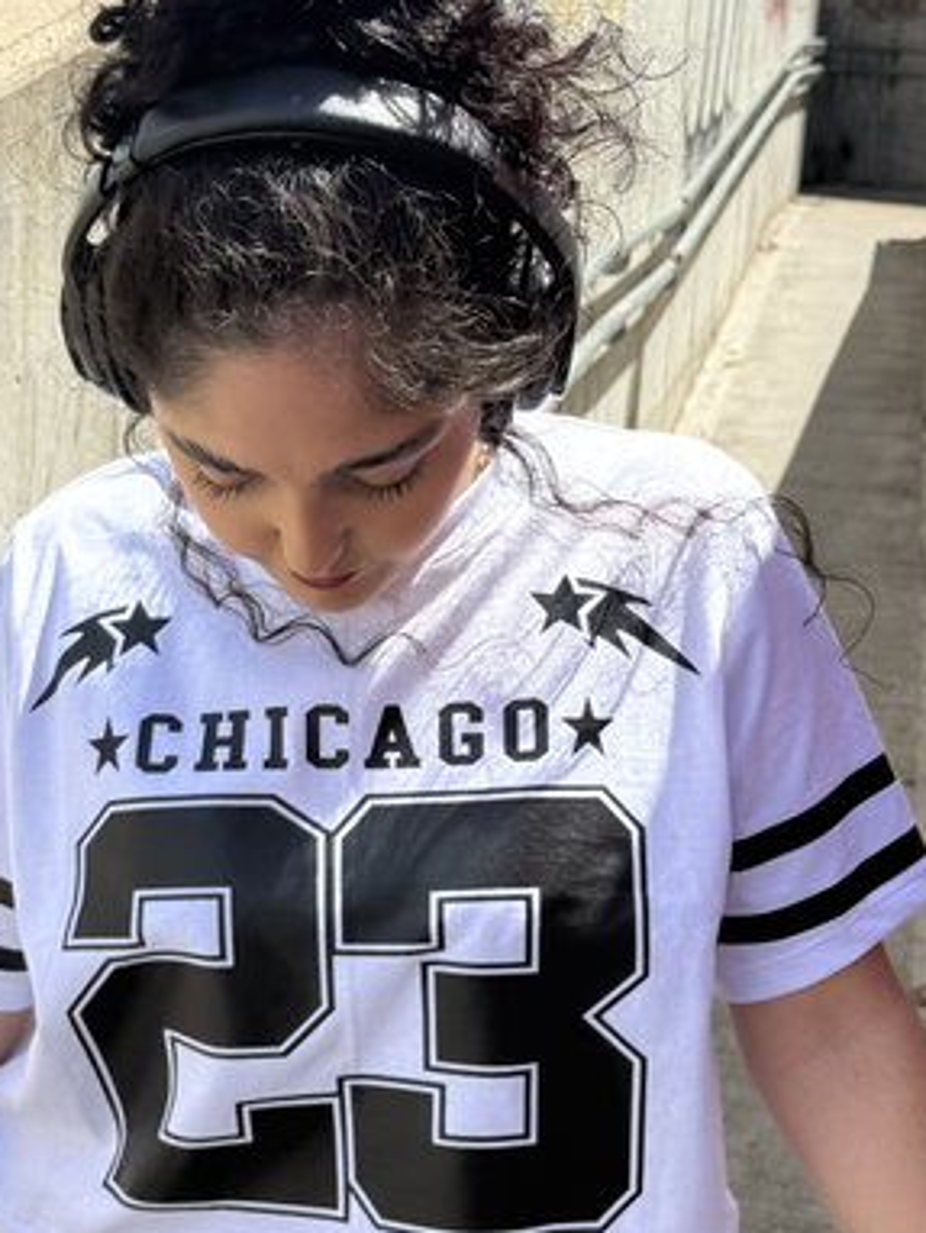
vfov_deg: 28.9
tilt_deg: -12.4
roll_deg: -2.4
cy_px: 573
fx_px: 2387
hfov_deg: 21.9
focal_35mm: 67
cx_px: 313
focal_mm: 6.76
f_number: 1.78
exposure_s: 1/2415
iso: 64
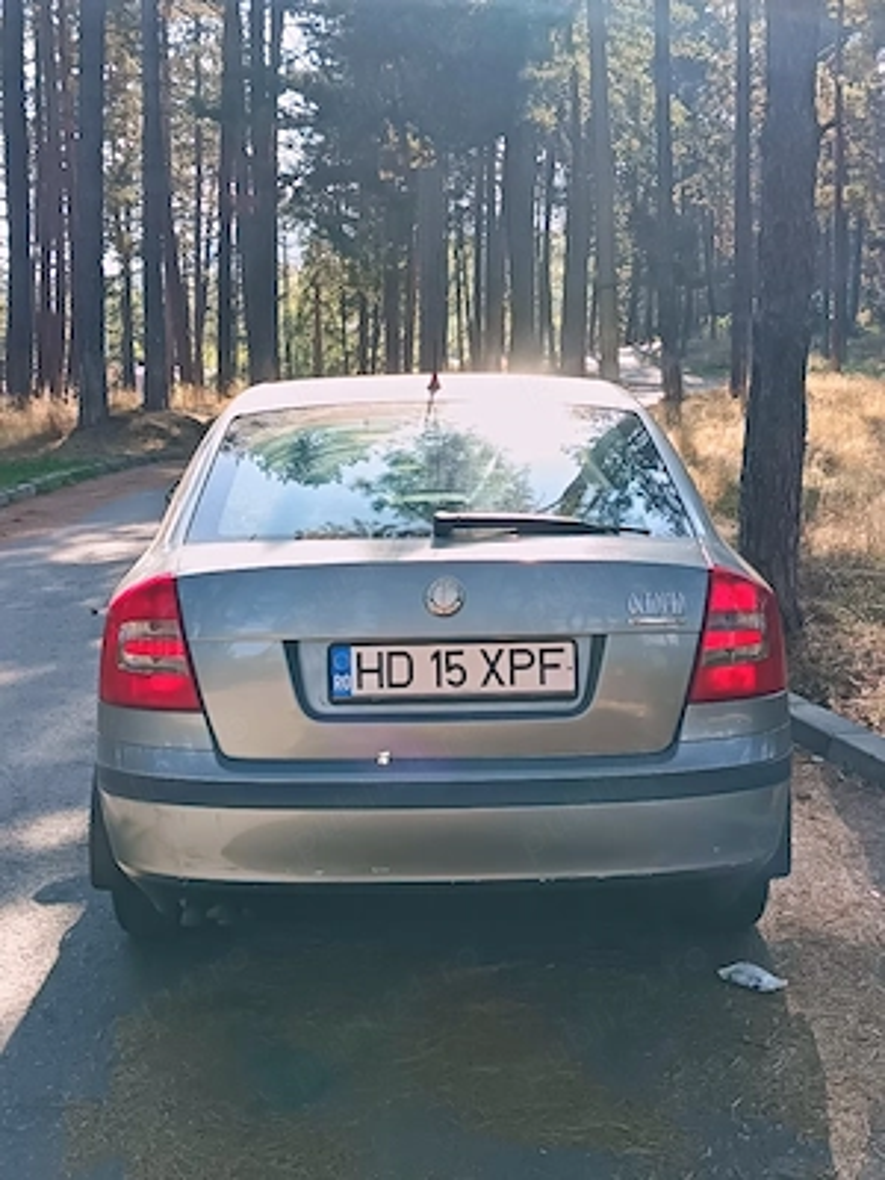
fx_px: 1636
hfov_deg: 30.3
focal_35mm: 48
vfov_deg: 39.7
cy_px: 590
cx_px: 442
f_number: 1.75
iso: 166
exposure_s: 1/100
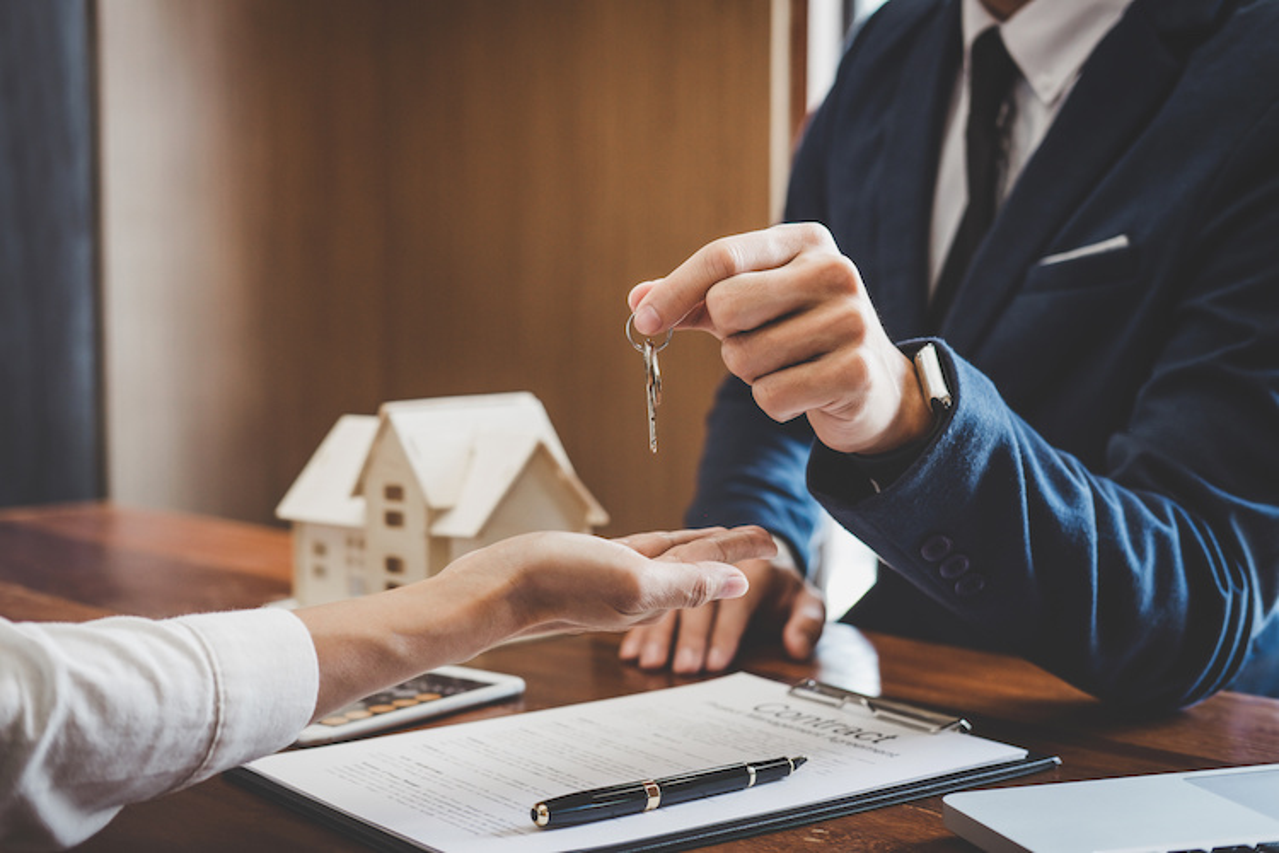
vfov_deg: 25.5
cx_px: 640
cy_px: 426
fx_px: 1883
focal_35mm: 53
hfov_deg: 37.5
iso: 400
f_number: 2.8
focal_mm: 35
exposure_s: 1/125
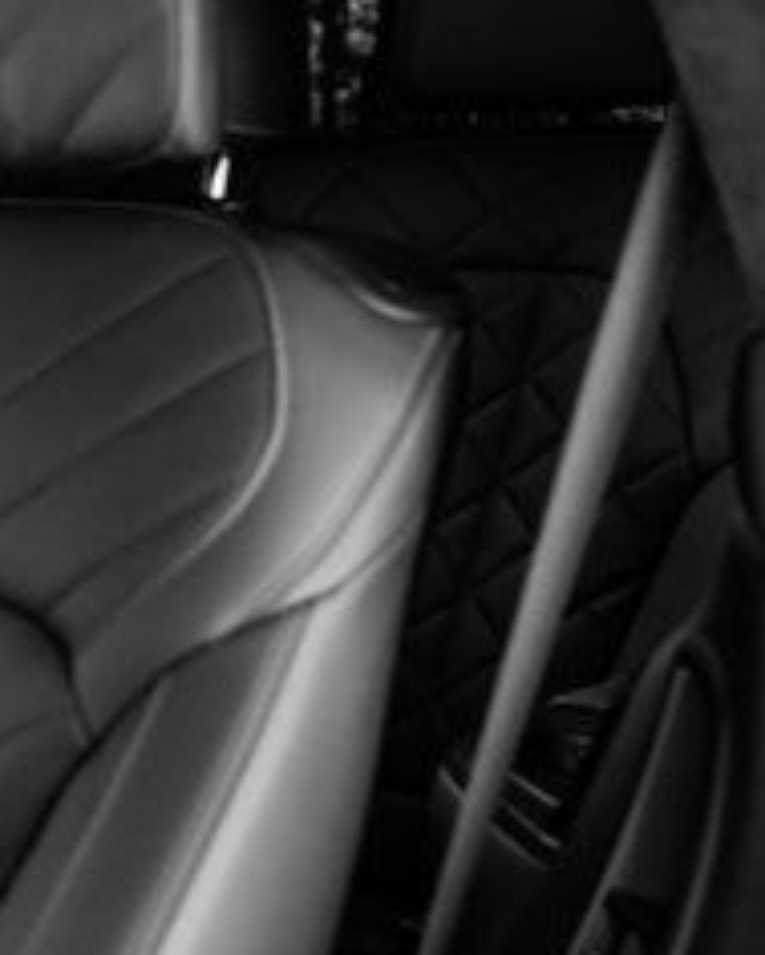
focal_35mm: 61
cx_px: -522
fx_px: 1725
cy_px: 411
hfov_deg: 19.9
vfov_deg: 30.9
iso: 1600
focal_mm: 24
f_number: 2.8
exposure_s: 1/250
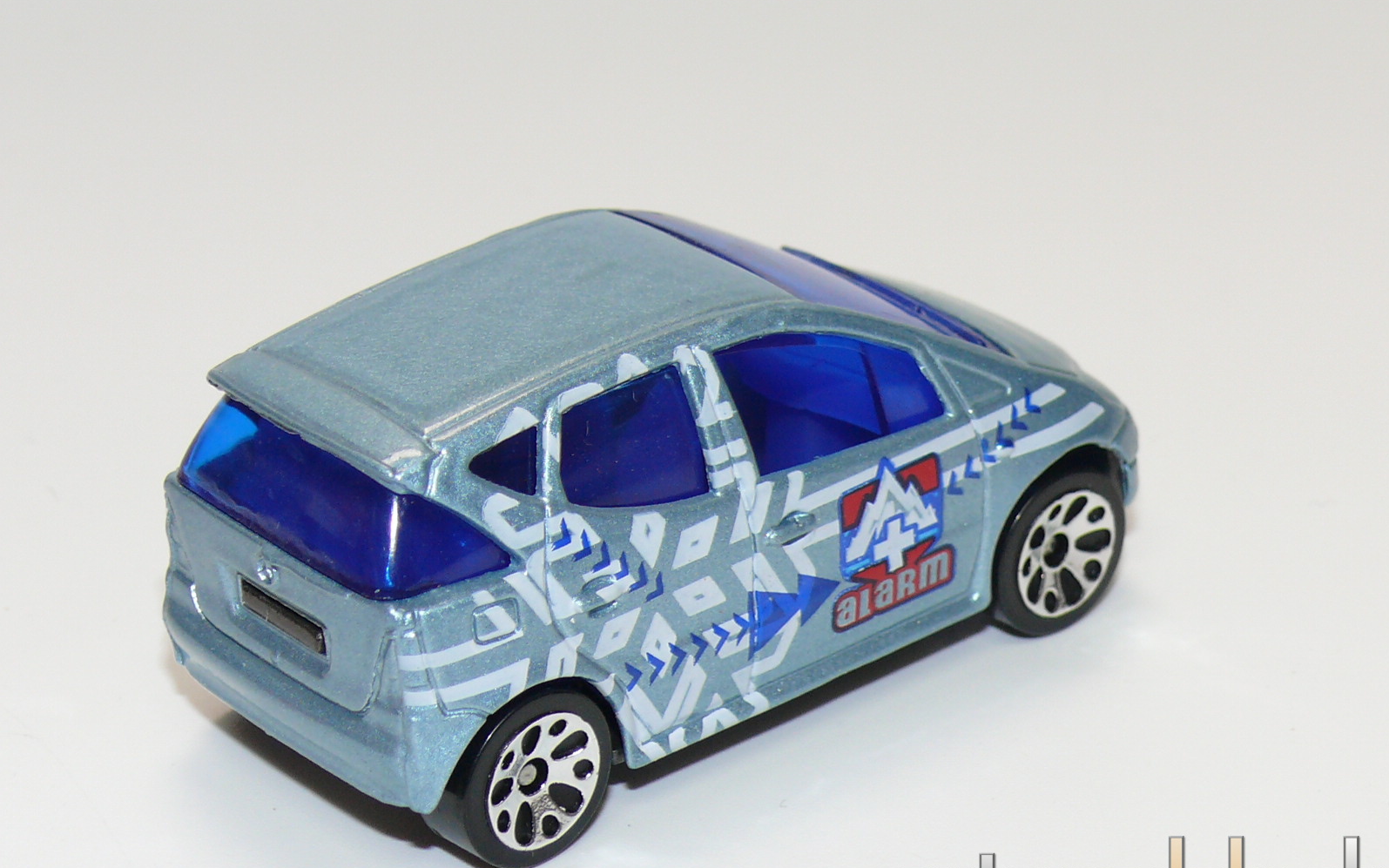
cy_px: 447
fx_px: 4429
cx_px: 696
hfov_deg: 17.8
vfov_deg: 11.2
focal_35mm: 117
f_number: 4
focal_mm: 13.9
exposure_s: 1/30
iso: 100
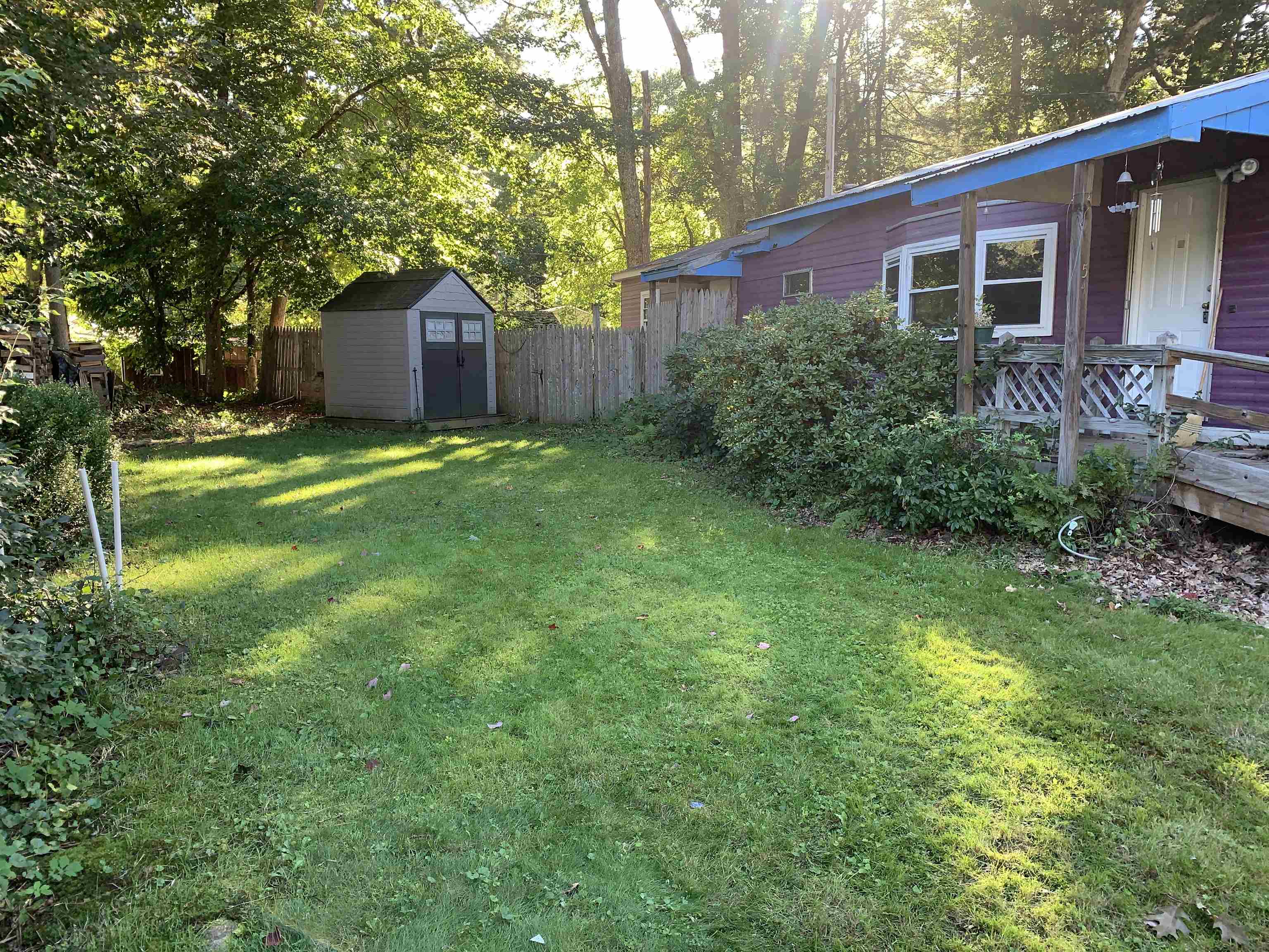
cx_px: 634
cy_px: 476
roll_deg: -0.3
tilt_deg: -6.2
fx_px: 953
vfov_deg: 53.1
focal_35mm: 26
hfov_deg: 67.3
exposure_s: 1/121
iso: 50
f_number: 1.8
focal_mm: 4.25
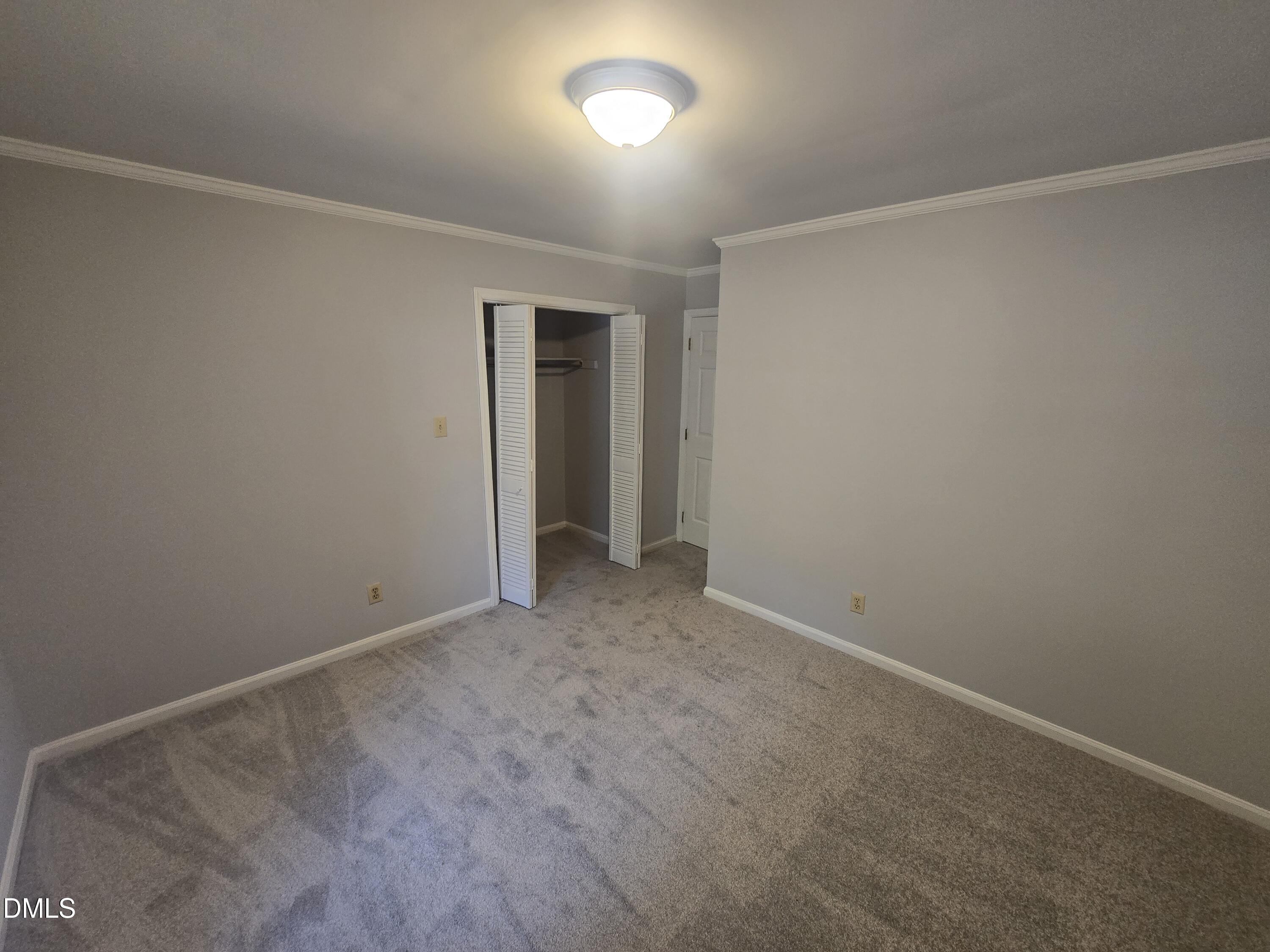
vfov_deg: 89.9
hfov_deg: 106.2
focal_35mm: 13
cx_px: 635
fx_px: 477
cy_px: 476
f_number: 2.2
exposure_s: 1/60
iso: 200
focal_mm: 2.2
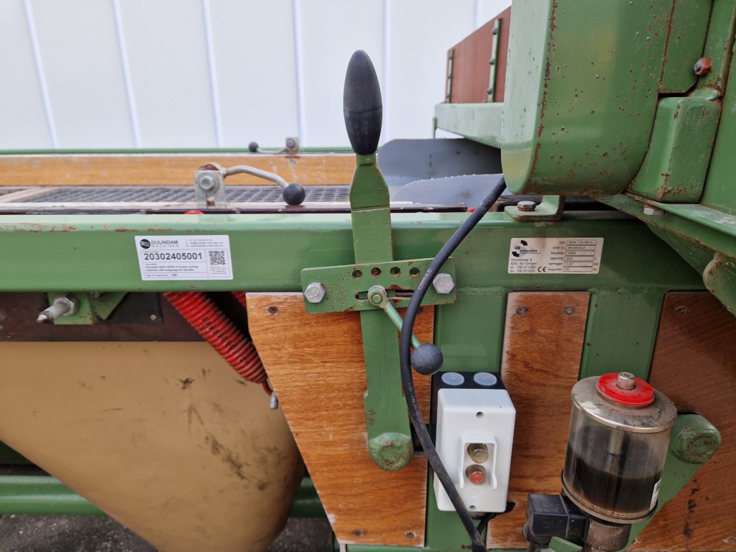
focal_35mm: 23
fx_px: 489
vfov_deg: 58.9
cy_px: 276
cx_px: 368
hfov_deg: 73.9
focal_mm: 5.4
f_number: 1.8
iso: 50
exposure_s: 1/256
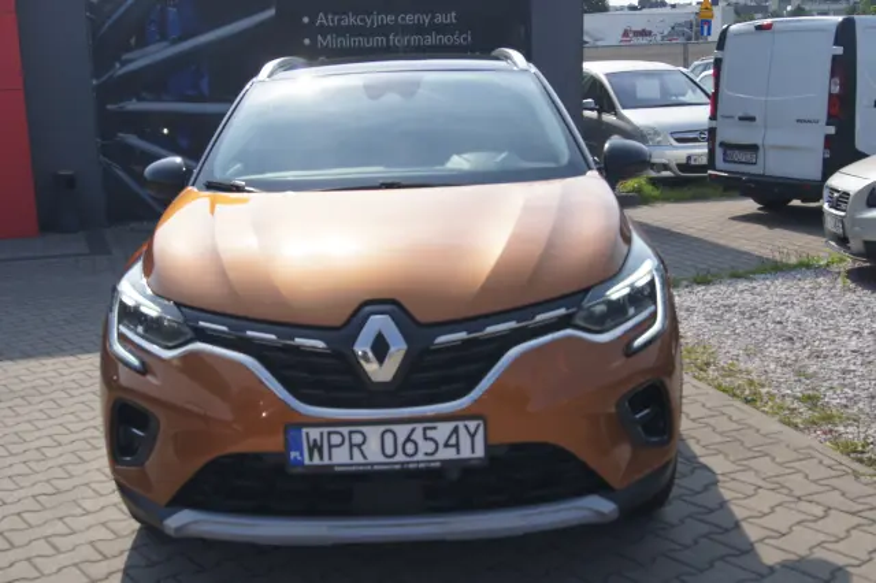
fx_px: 1021
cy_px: 292
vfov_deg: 31.9
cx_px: 438
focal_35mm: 42
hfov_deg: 46.4
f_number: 8
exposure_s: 1/200
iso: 100
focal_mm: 28
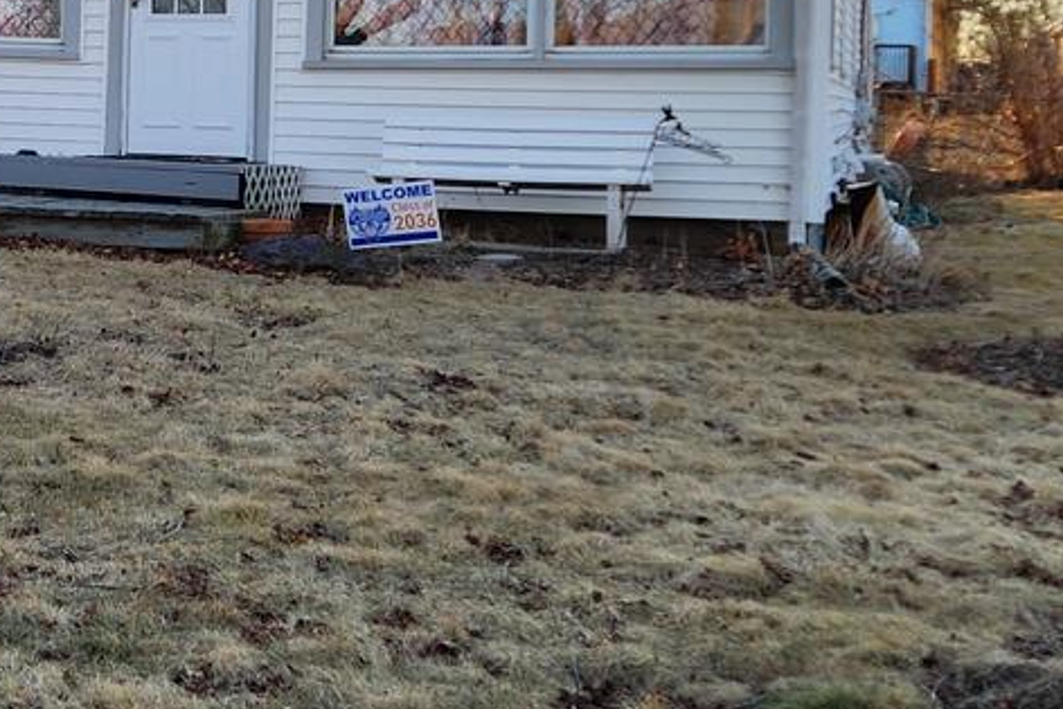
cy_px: 101
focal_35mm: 73
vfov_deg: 18.4
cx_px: 113
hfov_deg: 26.8
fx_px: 2156
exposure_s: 1/500
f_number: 1.8
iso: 20
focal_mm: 5.4
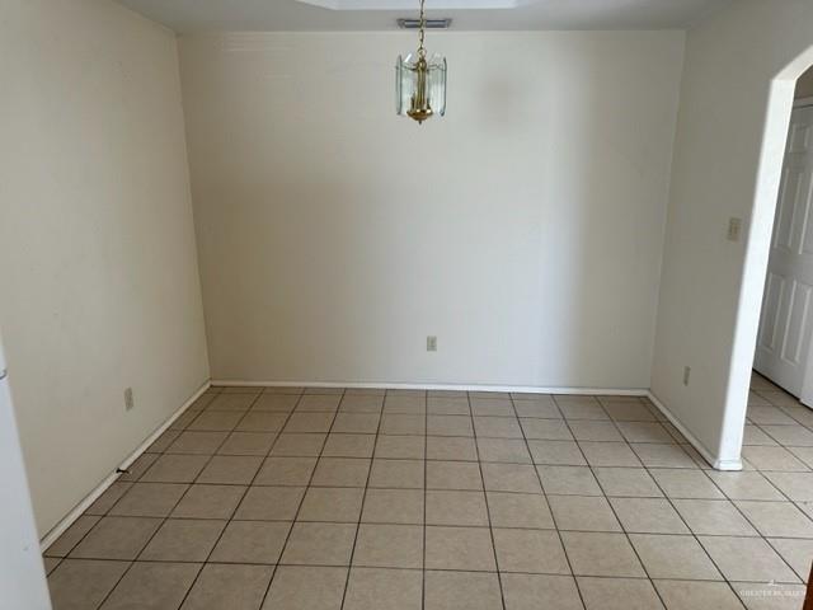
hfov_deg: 71.6
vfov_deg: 56.8
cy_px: 305
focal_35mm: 24
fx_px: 564
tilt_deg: -12.9
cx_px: 406
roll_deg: -0.3
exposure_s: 1/121
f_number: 1.78
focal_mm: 6.86
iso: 125
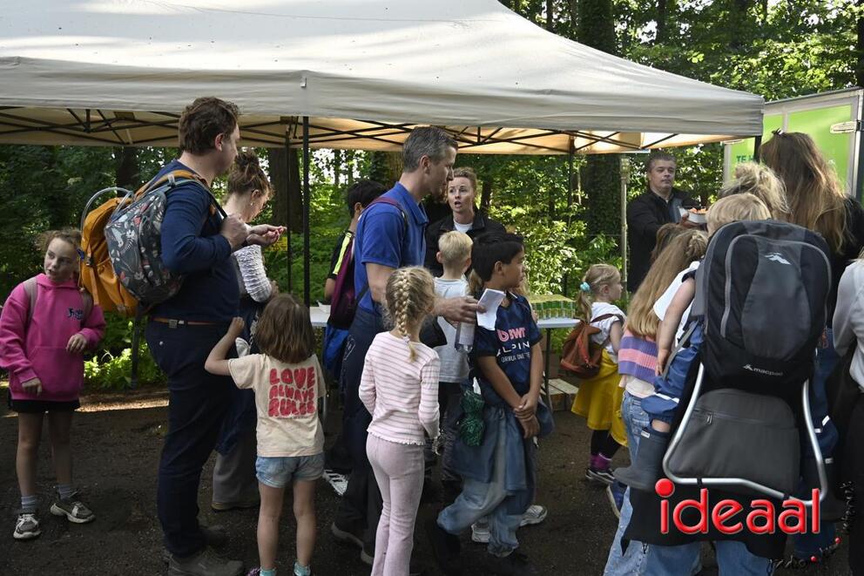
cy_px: 288
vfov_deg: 43.6
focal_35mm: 30
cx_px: 432
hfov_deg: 61.9
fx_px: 720
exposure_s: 1/160
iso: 400
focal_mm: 20
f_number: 3.5
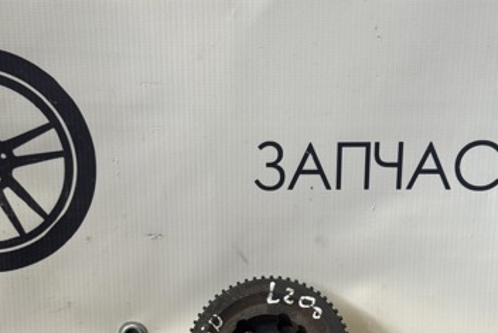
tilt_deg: -14.4
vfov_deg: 19.7
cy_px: 288
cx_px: 253
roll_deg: -0.3
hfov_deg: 29.6
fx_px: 941
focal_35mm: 68
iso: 100
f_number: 1.78
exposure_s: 1/100
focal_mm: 6.76
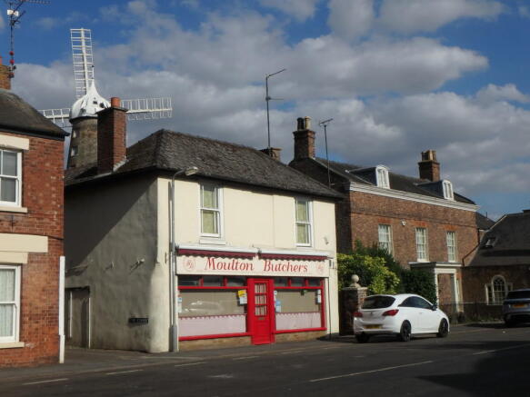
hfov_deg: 42.1
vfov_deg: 32.2
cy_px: 198
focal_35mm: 45
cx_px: 265
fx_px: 689
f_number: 8.7
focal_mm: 8.1
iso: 125
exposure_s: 1/640
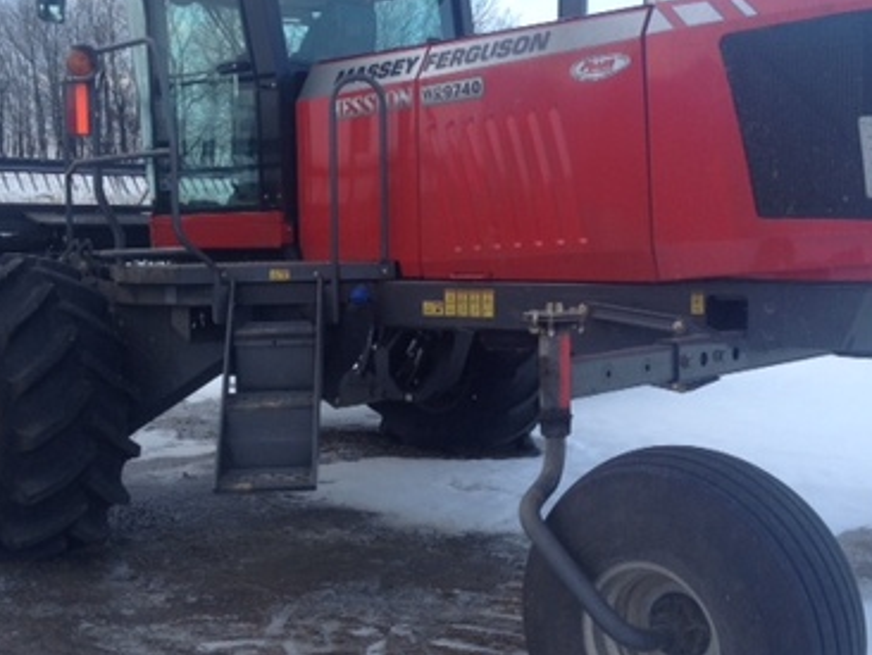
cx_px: 443
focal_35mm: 52
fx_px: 1311
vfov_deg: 28.0
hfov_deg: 36.8
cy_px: 283
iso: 50
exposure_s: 1/279
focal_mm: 4.28
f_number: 2.4
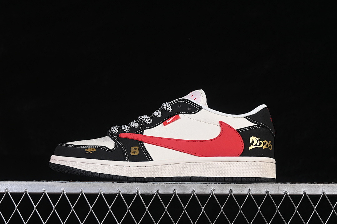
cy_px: 112
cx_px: 168
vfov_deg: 18.2
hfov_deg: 27.0
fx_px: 702
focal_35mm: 75
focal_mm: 50
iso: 160
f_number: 8
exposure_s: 1/80
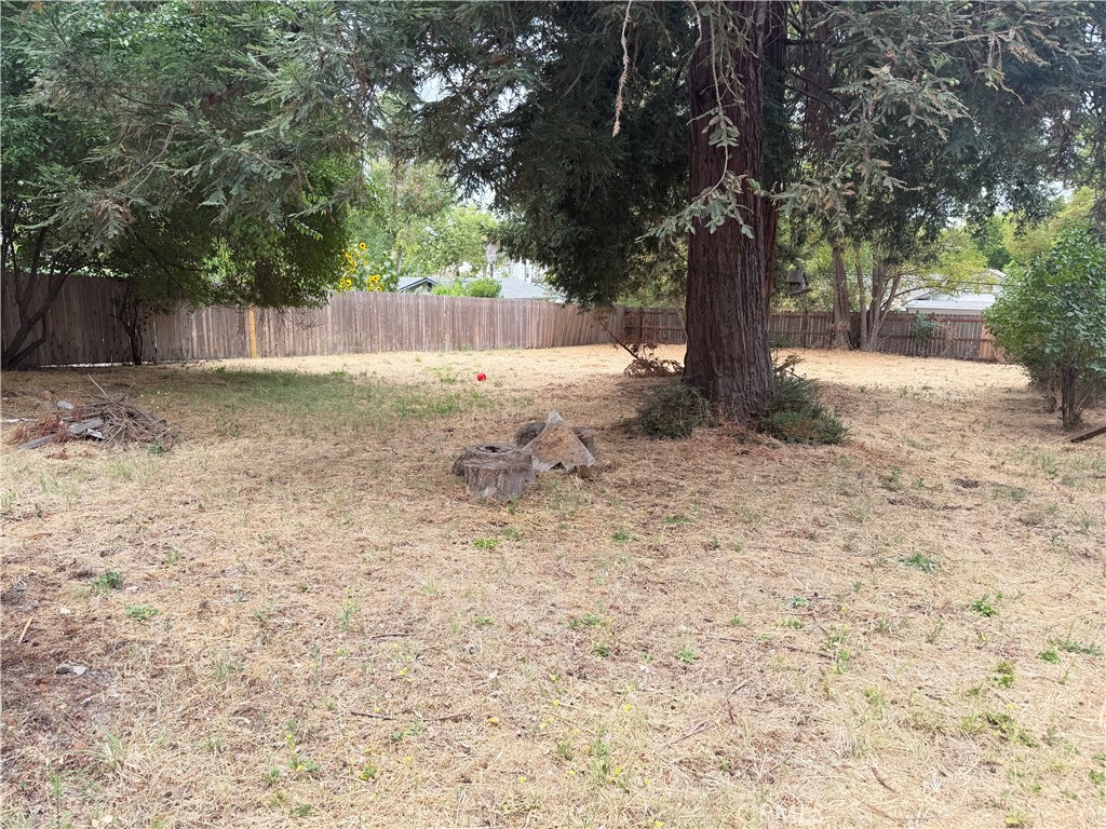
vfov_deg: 56.8
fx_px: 767
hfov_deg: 71.6
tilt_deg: -11.1
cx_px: 553
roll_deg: -0.4
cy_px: 414
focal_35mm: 24
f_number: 1.78
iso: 80
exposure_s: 1/445
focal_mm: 6.76
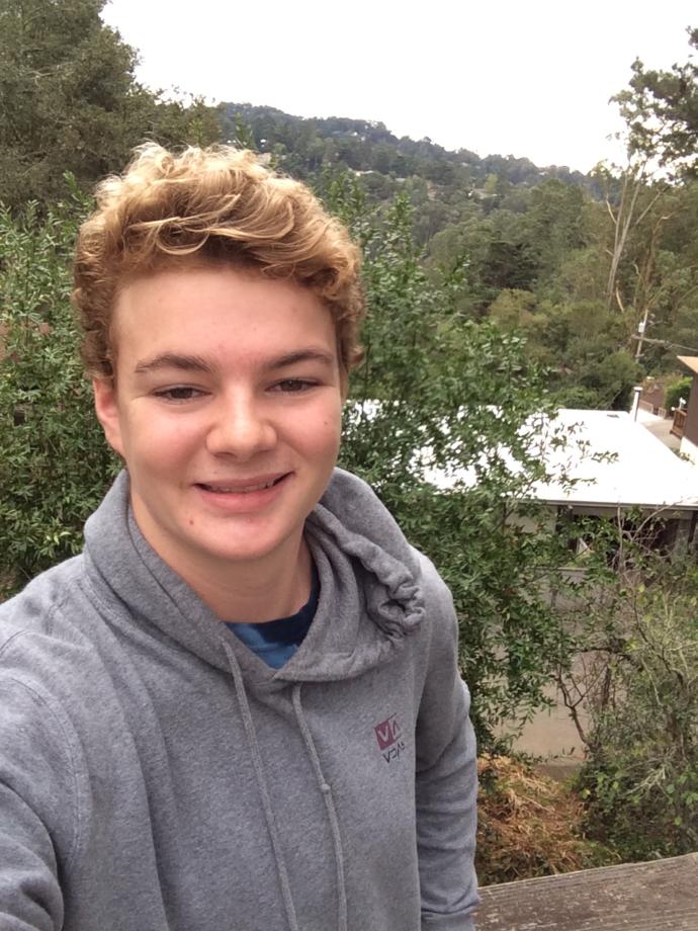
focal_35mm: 31
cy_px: 466
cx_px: 349
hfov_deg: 45.4
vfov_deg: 58.4
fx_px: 833
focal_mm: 2.15
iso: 50
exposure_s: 1/60
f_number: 2.4
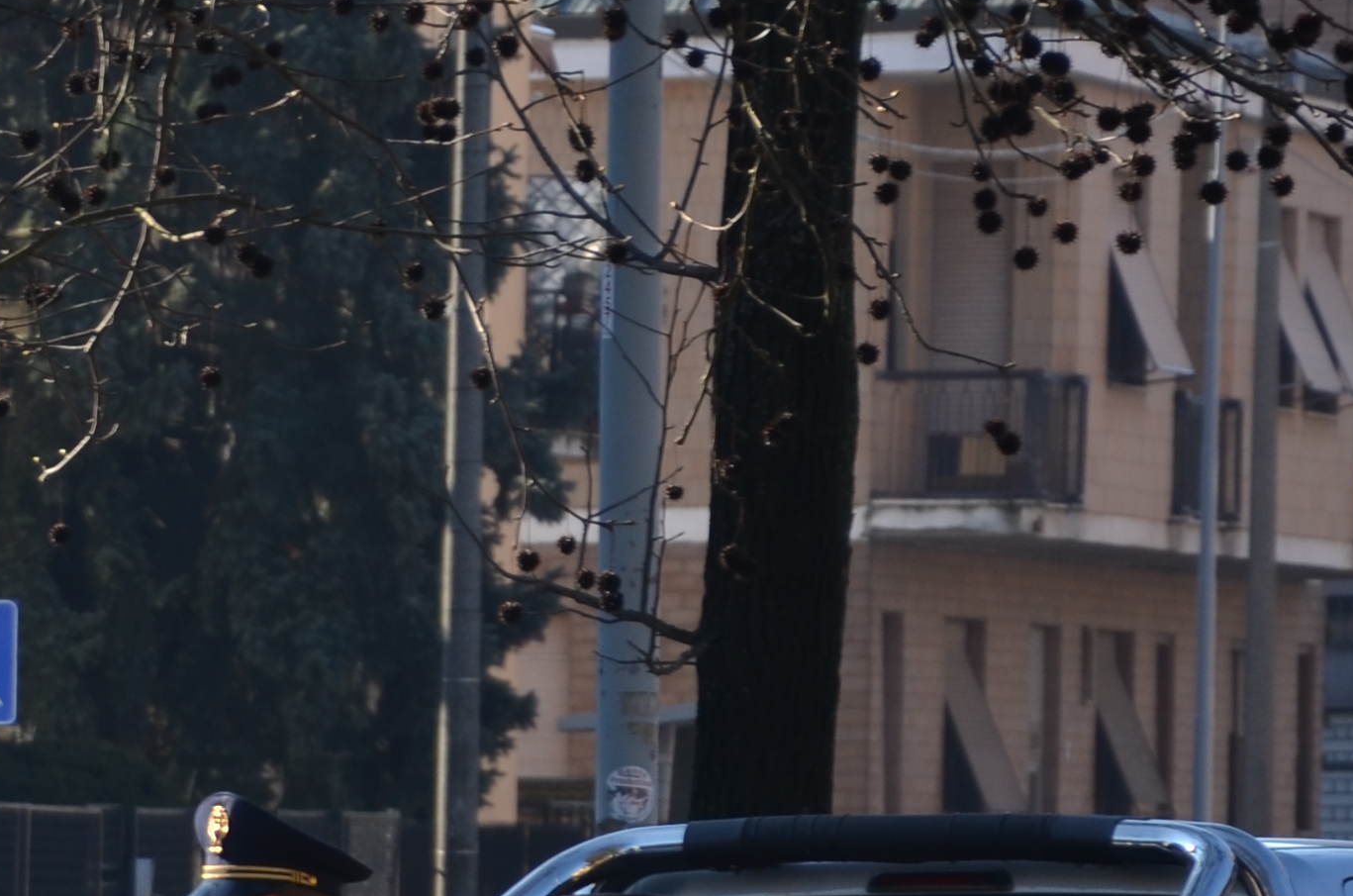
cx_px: -980
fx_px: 21293
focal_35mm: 568
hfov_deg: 3.6
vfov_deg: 2.4
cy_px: 1326
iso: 100
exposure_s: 1/250
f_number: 6.3
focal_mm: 105
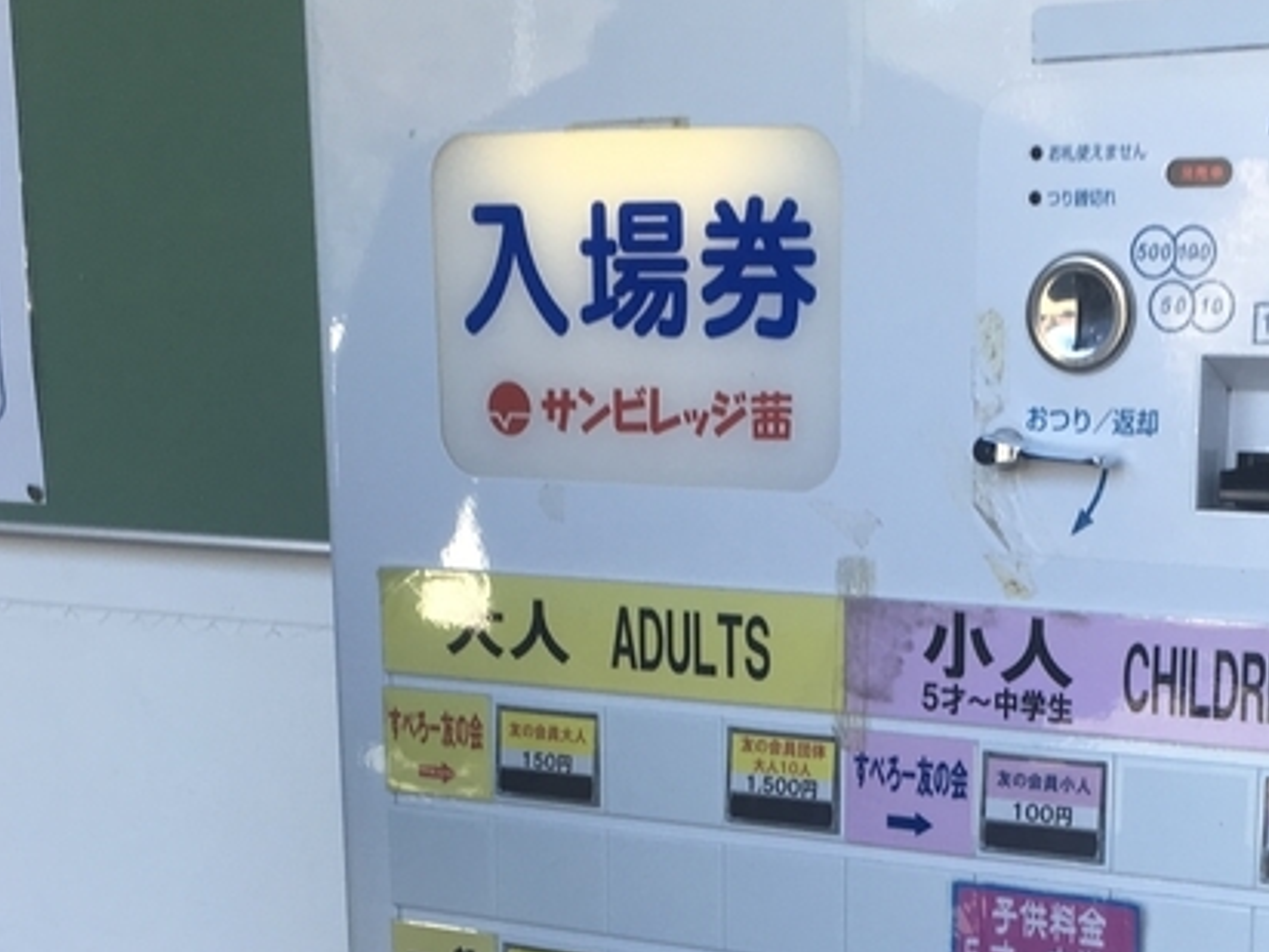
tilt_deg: -13.8
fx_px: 2639
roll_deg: -1.1
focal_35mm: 72
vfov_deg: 19.7
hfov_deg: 26.9
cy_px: 1014
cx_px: 844
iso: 32
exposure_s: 1/120
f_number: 2.2
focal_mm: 4.15
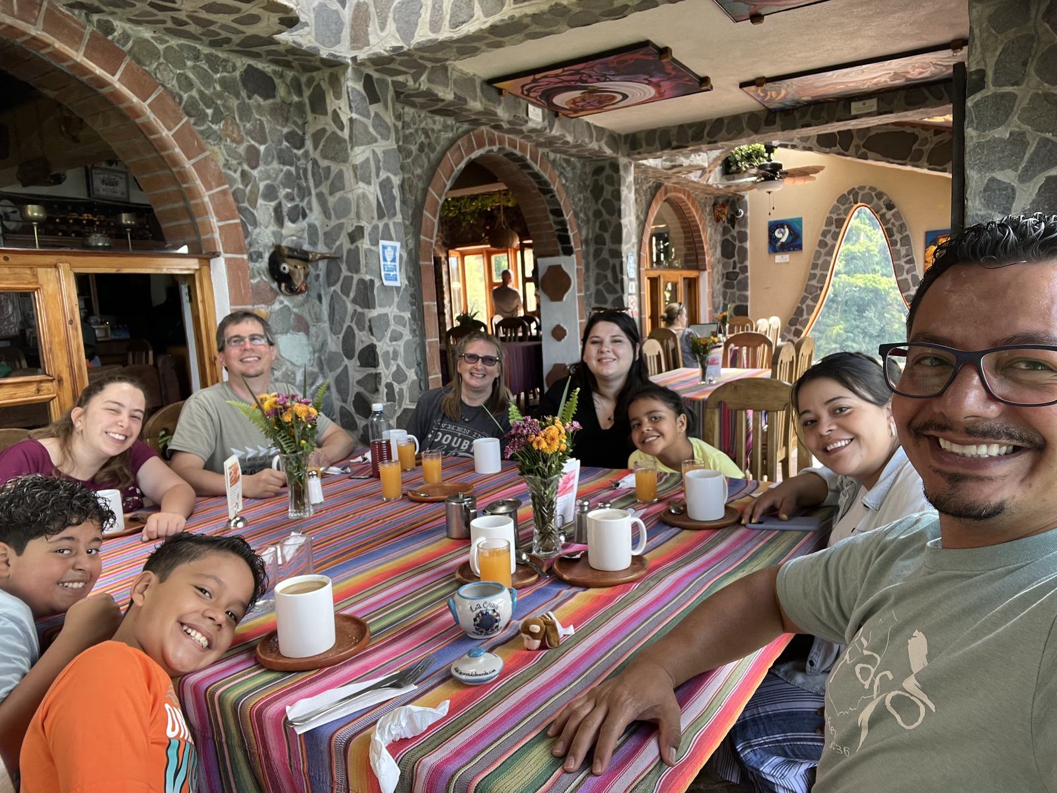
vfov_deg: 58.9
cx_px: 528
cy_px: 396
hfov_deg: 73.9
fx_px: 702
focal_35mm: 23
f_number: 2.2
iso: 100
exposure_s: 1/85
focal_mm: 2.71
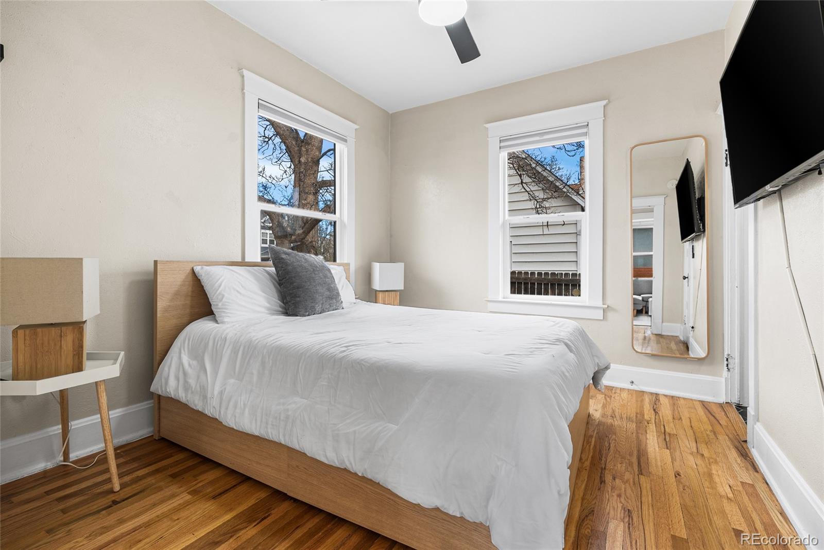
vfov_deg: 72.1
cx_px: 412
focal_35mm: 16
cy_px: 275
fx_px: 378
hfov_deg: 95.0
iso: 200
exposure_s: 1/160
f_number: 8
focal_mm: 16.5
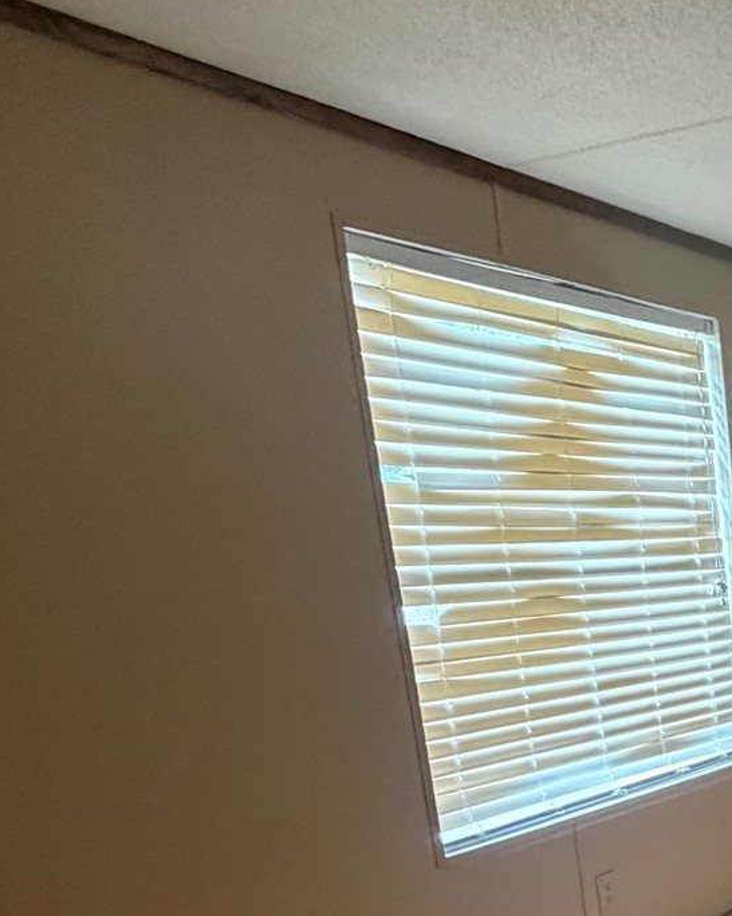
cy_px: 786
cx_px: 1176
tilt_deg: -14.1
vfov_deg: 41.9
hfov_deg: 24.9
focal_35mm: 41
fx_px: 1111
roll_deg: +0.1
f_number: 2.2
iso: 400
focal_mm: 2.22
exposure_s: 1/60
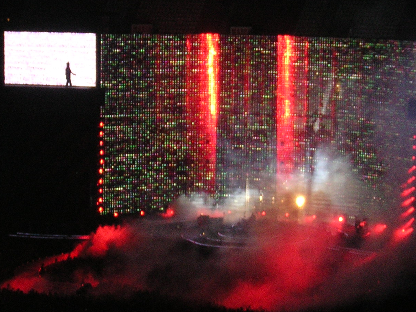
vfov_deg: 10.8
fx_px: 1646
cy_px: 168
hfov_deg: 14.4
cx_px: 227
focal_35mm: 137
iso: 400
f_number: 4.6
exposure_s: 1/60.1
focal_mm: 13.6
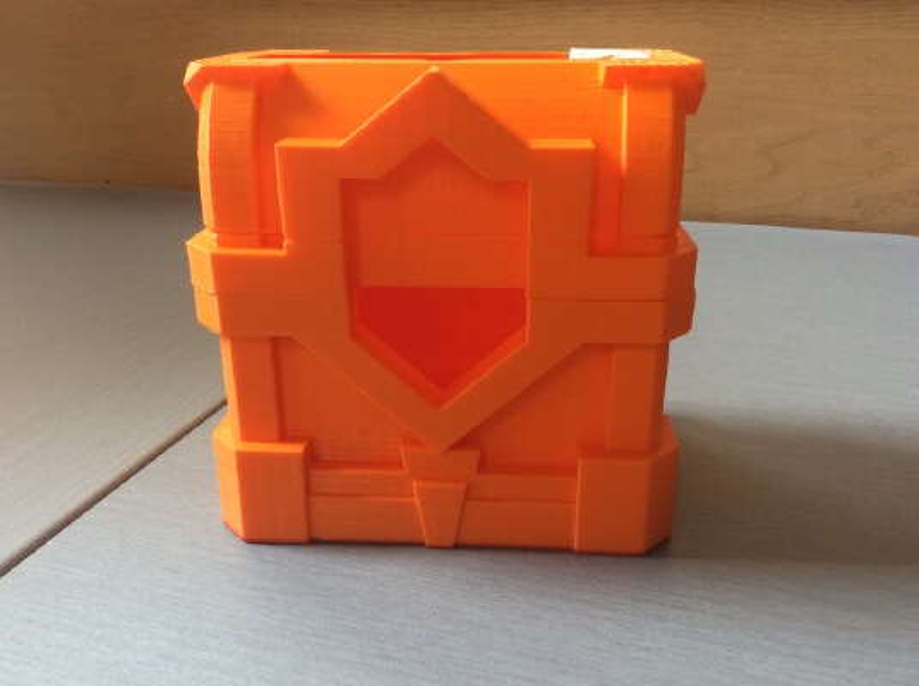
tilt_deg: -22.4
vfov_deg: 44.0
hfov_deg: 56.9
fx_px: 848
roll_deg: +2.2
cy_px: 343
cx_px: 460
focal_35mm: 32
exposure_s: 1/24
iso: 64
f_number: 2.4
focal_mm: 3.3
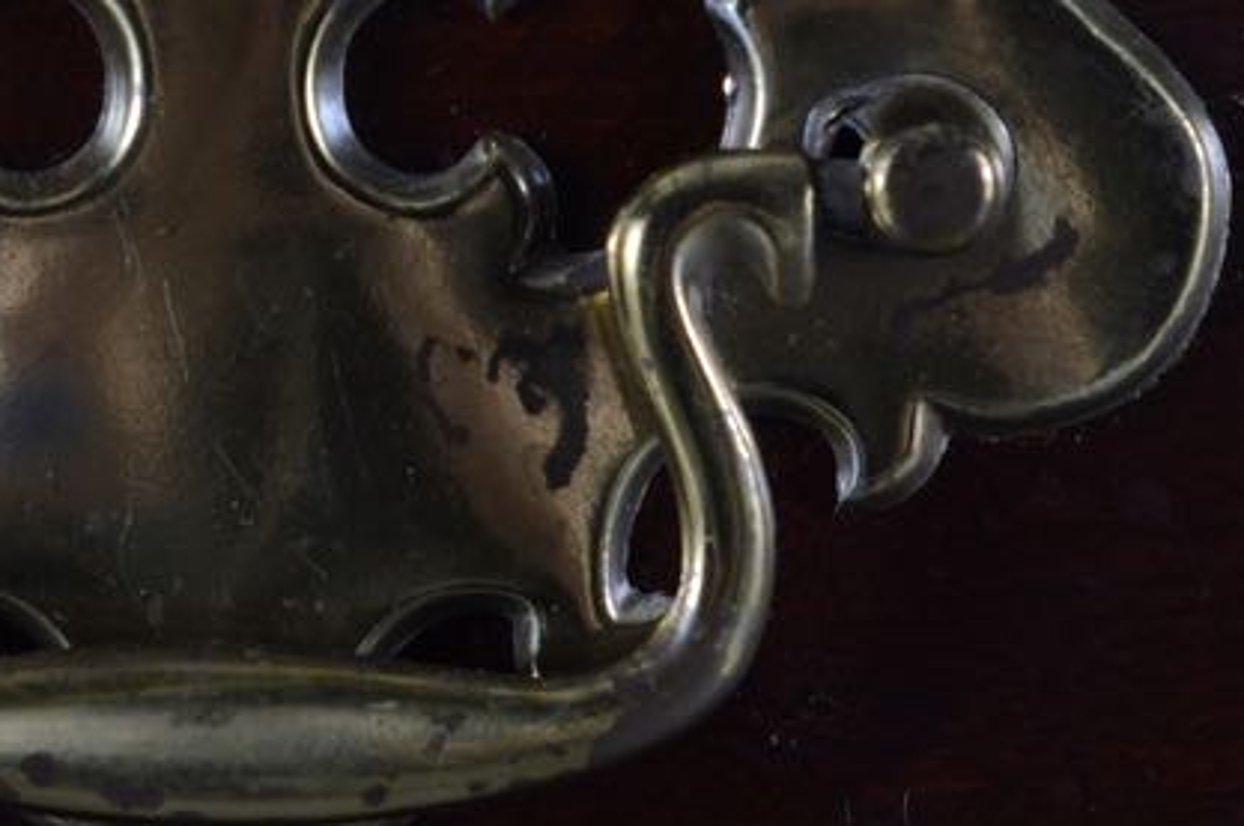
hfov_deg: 8.9
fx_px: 7938
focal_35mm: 230
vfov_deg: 5.9
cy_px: 95
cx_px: 212
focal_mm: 50
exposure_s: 1/125
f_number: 5.6
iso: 100
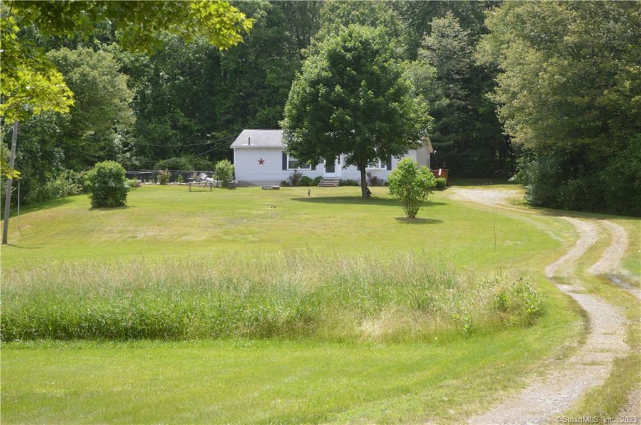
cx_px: 320
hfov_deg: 24.6
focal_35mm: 82
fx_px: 1467
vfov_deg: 16.5
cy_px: 212
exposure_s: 1/160
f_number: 6.3
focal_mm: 55
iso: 100
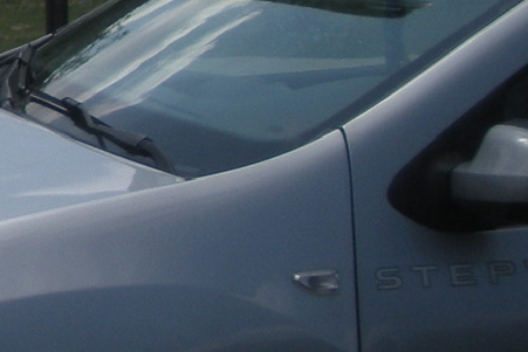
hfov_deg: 10.6
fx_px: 2494
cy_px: -179
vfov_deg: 7.9
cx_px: -661
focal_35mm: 170
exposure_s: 1/133
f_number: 3.5
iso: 64
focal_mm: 6.3
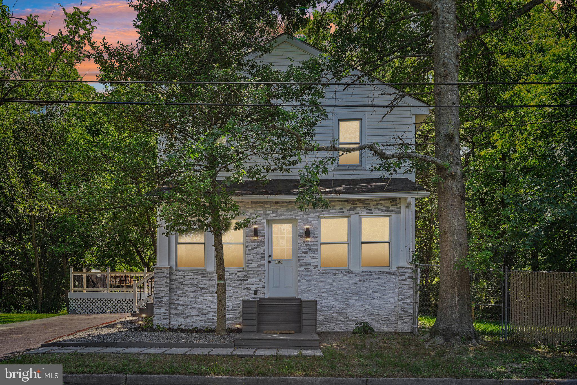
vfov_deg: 43.6
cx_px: 288
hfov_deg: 61.9
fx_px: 481
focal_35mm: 30
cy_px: 192
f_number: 8
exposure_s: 1/100
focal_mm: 30
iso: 400
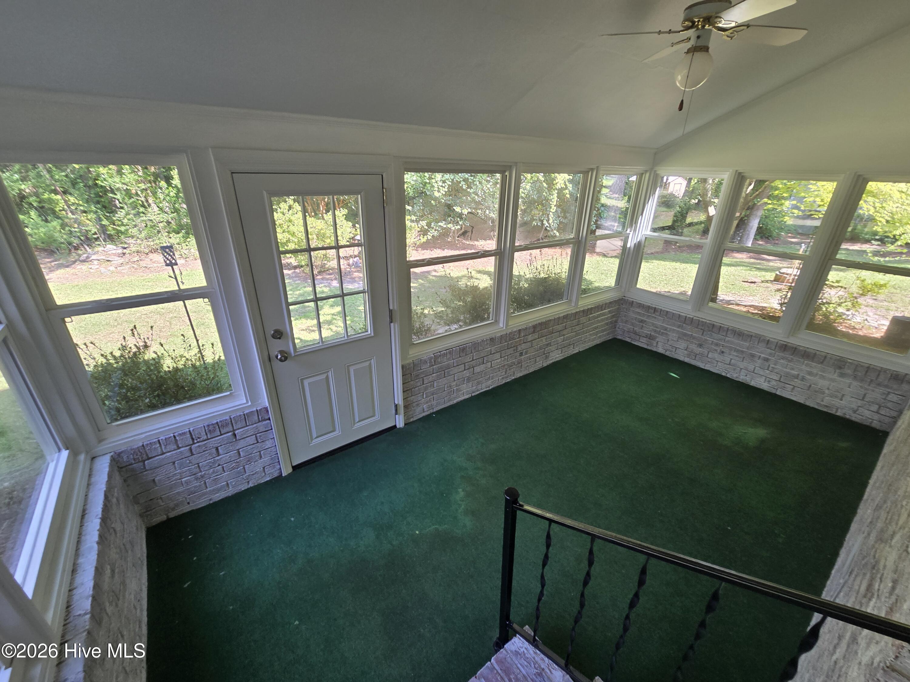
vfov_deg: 89.9
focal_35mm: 13
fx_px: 342
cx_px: 455
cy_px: 341
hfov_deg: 106.2
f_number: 2.2
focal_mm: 2.2
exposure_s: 1/60
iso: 80
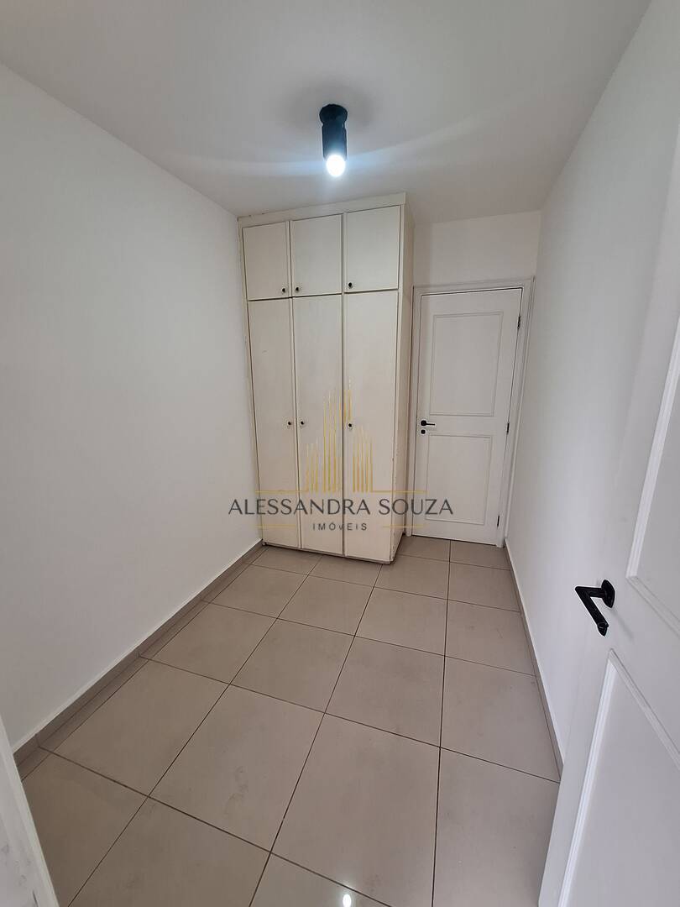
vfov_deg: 106.2
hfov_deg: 89.9
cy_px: 454
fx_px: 340
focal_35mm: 13
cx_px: 340
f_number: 2.2
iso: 100
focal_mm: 1.74
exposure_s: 1/40
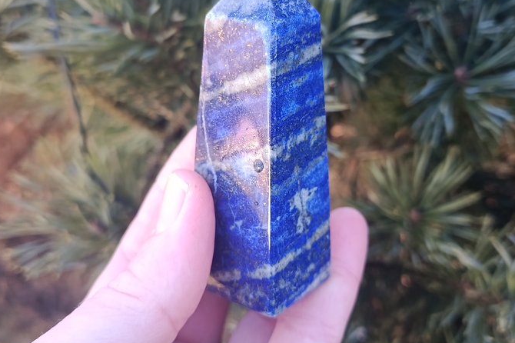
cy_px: 125
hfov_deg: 47.4
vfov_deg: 32.4
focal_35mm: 41
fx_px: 586
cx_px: 249
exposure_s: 1/100
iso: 279
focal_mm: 5.24
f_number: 1.7
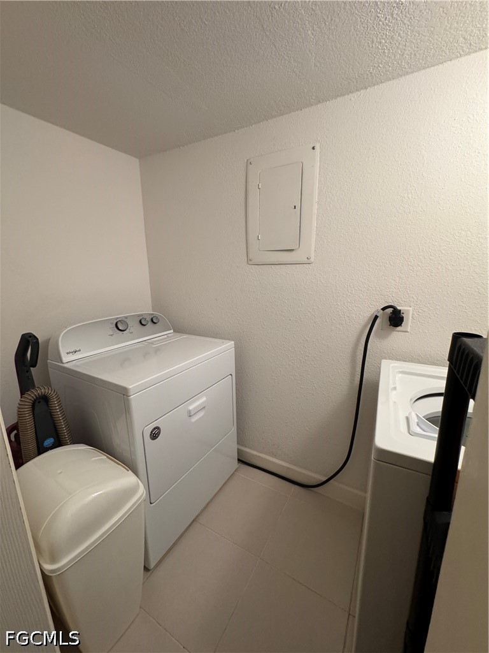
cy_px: 326
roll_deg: +1.8
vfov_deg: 102.1
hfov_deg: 85.7
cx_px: 244
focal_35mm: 14
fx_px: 264
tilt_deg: -12.2
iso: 250
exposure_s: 1/60
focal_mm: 2.22
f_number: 2.2
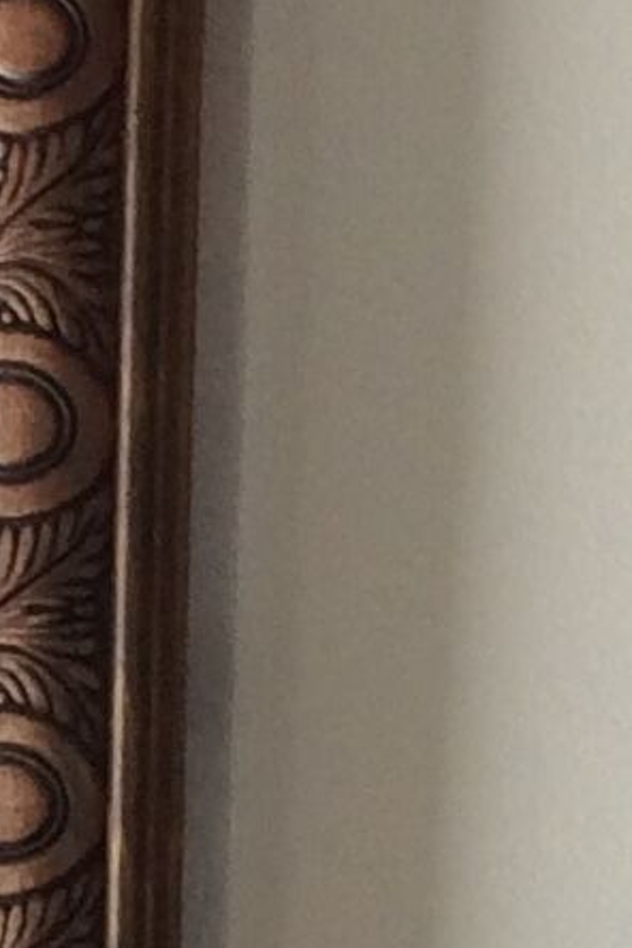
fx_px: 5108
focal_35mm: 194
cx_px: 1230
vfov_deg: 10.5
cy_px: 1072
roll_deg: -0.4
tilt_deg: -3.9
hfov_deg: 6.9
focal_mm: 3.3
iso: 50
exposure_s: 1/25
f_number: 2.4
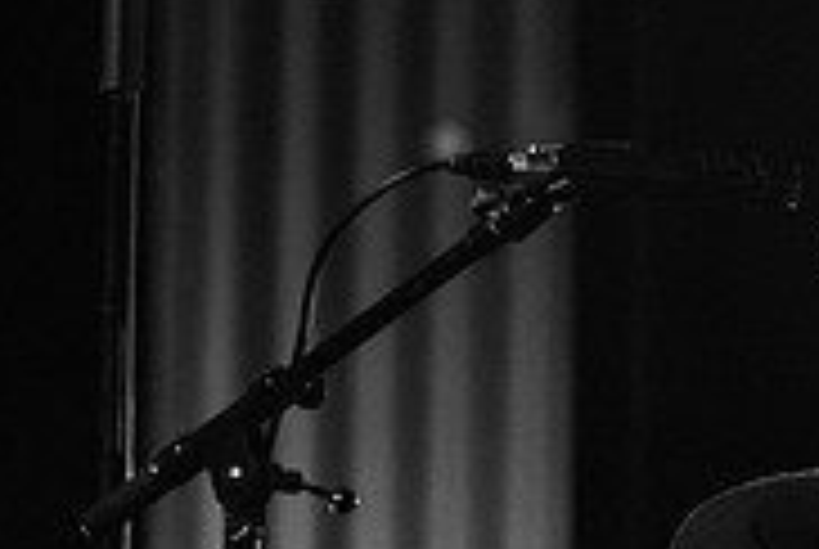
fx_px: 14059
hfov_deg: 3.3
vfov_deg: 2.2
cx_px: 1189
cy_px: -73
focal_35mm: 617
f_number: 5
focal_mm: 150
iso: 2500
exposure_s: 1/125
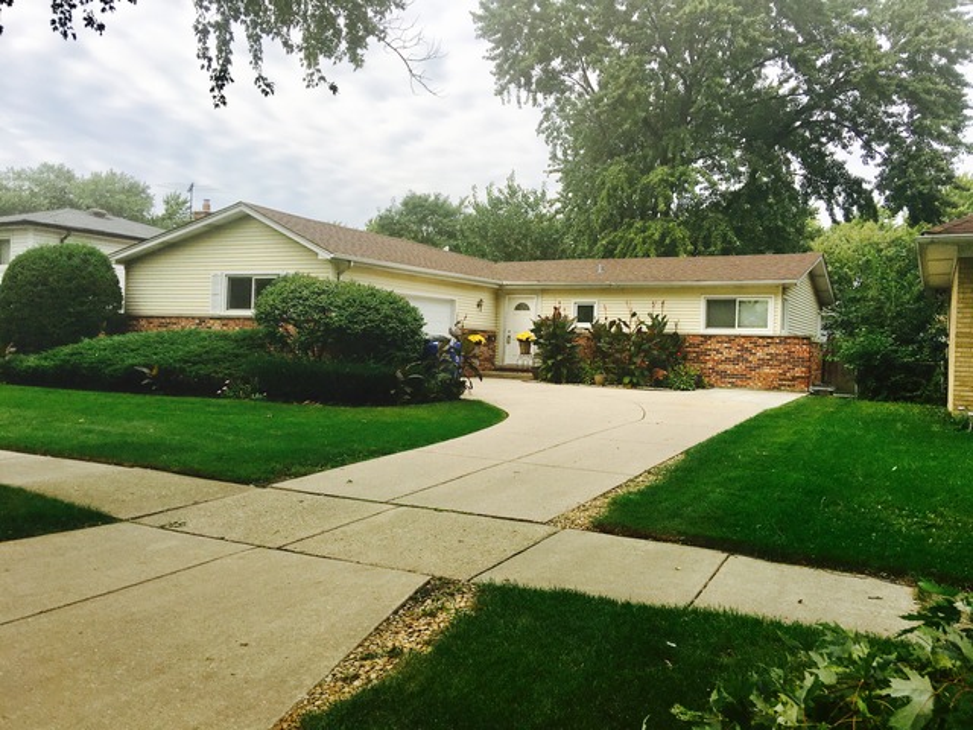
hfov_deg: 61.7
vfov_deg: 48.2
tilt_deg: +0.7
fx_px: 815
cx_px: 486
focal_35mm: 29
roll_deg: -1.4
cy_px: 365
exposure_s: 1/845
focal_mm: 4.15
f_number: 2.2
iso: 25
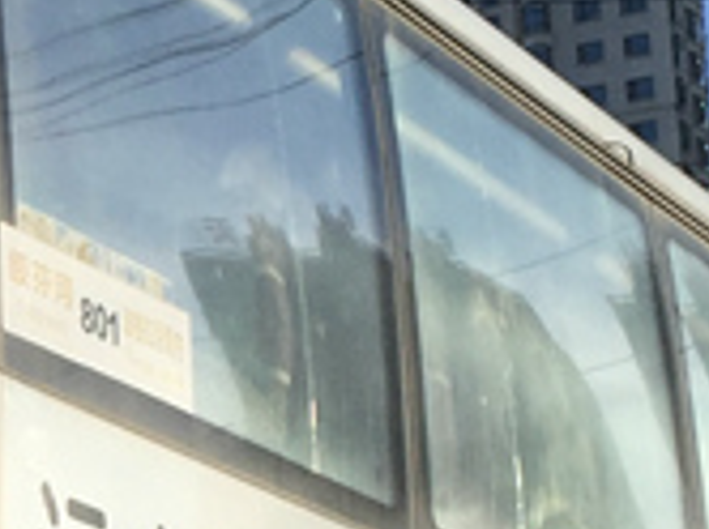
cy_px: 623
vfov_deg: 8.2
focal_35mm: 179
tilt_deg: +13.2
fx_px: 3661
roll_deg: +1.4
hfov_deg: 10.8
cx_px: -261
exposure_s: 1/2083
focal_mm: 4.15
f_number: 2.2
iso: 32
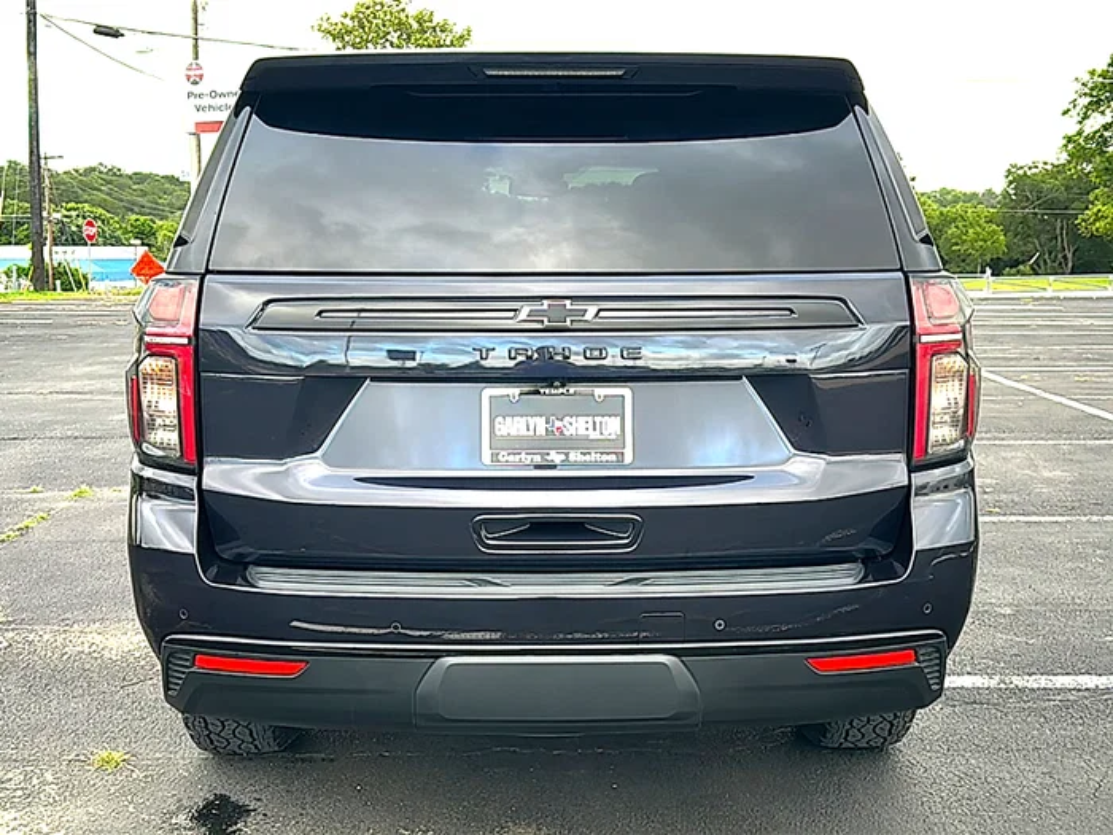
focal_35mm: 37
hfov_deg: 50.1
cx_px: 556
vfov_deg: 38.7
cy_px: 418
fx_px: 1190
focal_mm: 6.86
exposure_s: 1/305
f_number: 1.78
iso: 100
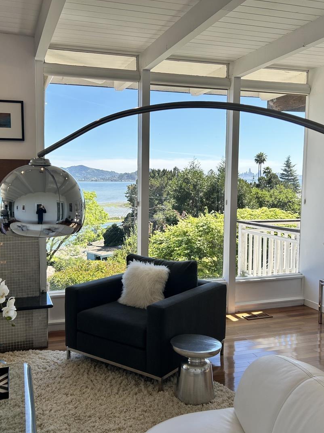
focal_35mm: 35
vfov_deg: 52.6
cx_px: 149
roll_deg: +0.1
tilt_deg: -4.9
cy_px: 215
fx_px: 437
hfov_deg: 40.7
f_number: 1.5
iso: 50
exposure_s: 1/1553
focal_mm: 5.7
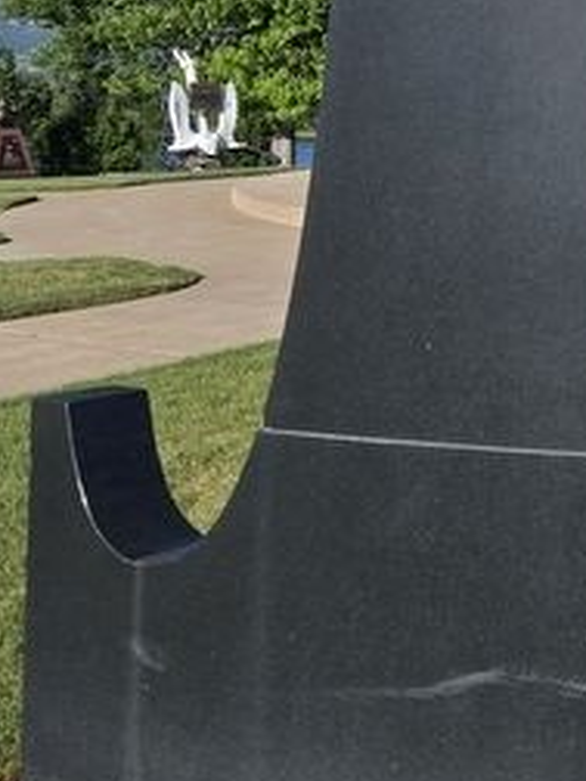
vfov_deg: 25.6
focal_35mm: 73
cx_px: 819
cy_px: 31
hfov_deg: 18.4
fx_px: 1648
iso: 25
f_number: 1.8
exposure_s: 1/2391
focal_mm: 5.4
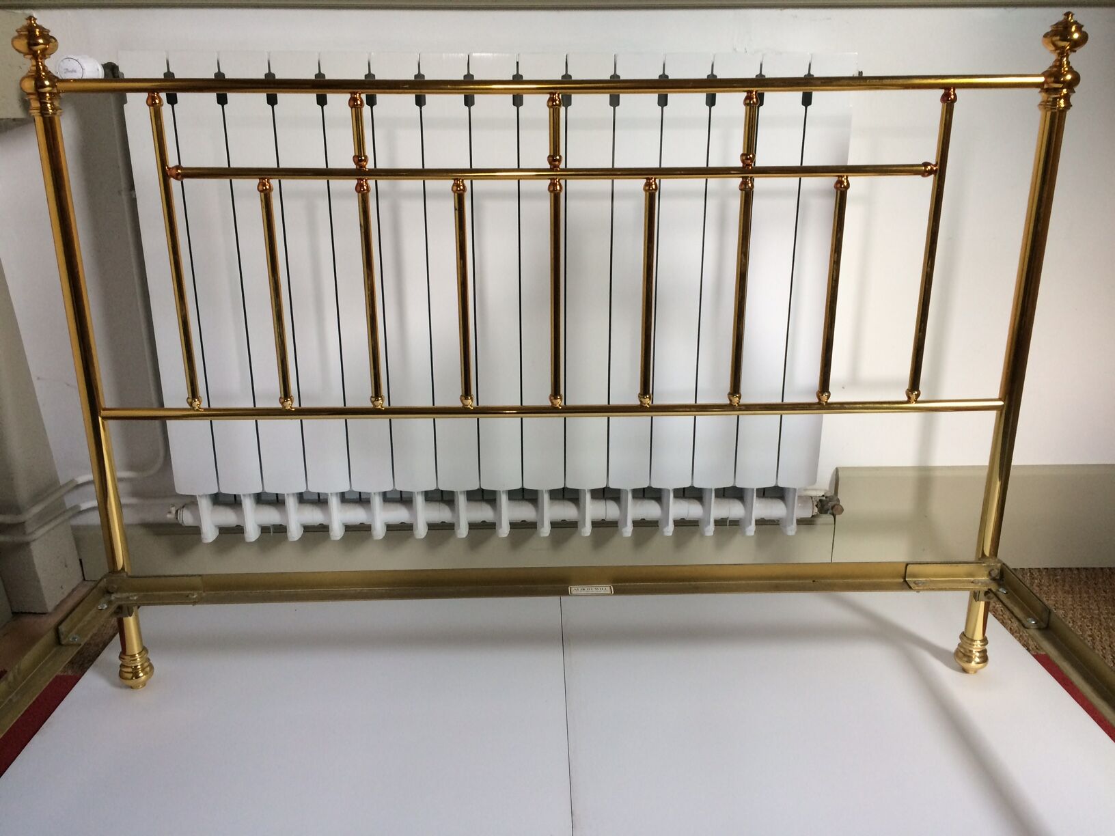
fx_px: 934
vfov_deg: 48.2
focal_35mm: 29
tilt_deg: -17.3
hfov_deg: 61.7
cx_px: 558
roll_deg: -0.4
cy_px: 418
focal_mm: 4.15
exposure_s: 1/33
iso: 100
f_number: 2.2
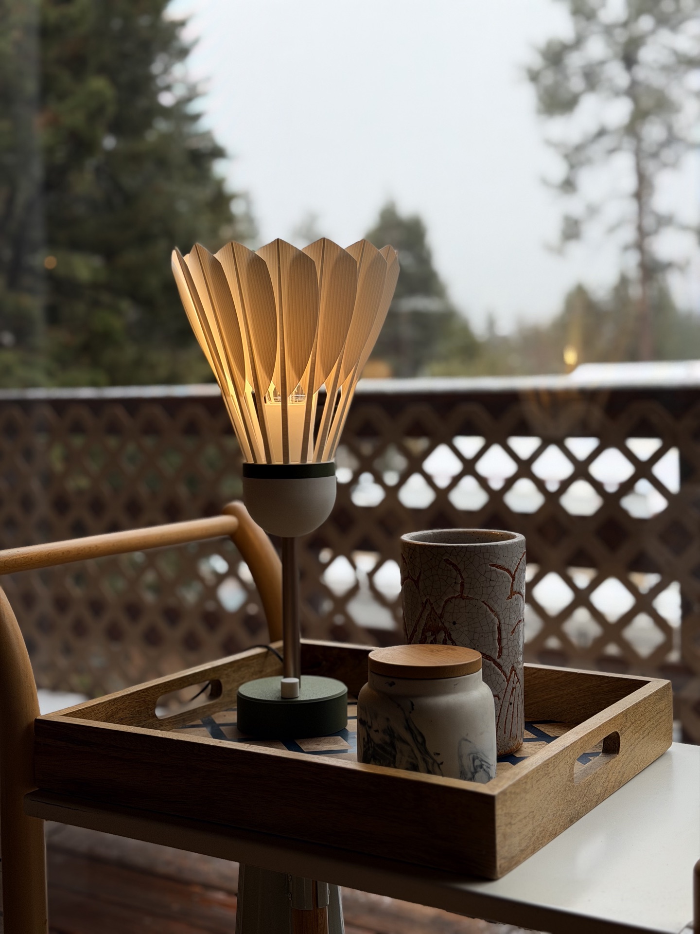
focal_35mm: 48
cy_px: 467
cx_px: 350
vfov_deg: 39.7
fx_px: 1294
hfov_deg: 30.3
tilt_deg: -3.5
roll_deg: +0.7
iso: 64
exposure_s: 1/819
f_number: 1.78
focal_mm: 6.76
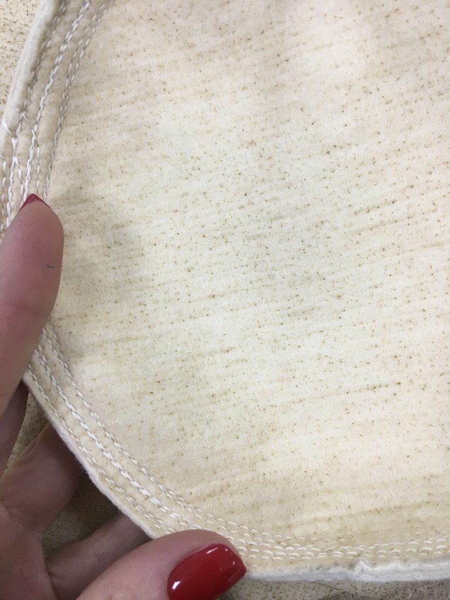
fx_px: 503
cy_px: 300
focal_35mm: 29
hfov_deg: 48.2
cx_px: 225
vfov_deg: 61.7
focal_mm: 4.15
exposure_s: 1/33
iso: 32
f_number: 2.2
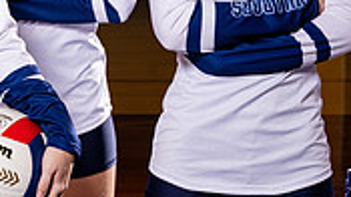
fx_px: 1618
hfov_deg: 12.2
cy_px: 20
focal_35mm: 174
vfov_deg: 6.9
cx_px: 1
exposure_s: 1/125
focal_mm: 41
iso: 250
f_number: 5.6
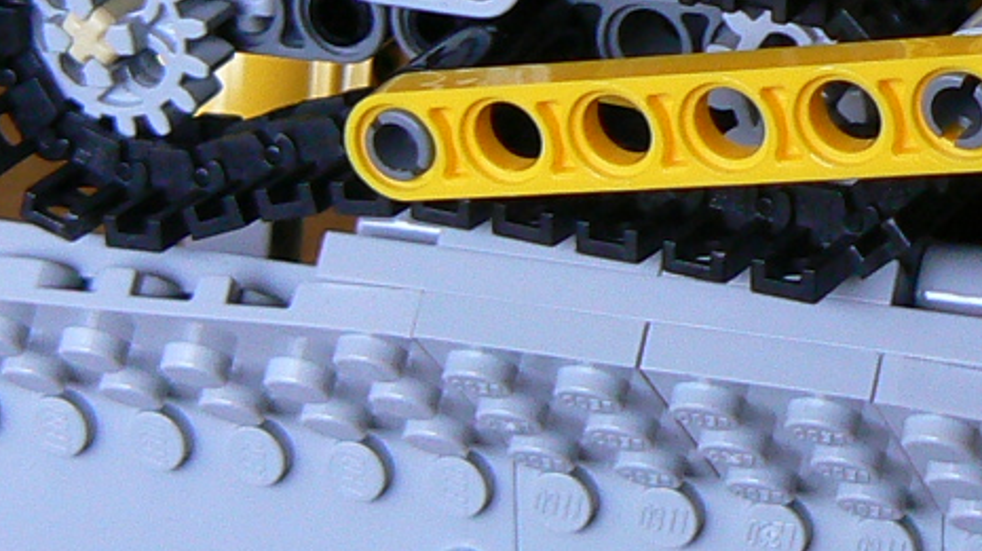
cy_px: -270
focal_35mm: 159
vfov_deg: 7.5
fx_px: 4138
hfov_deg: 13.4
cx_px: 912
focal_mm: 6.5
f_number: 2.8
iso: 100
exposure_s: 1/8
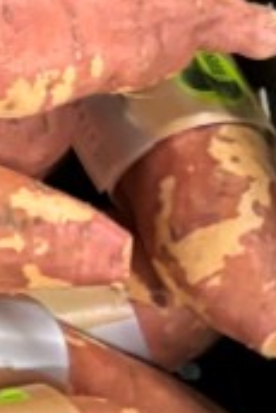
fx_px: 2594
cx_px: -1291
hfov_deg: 4.7
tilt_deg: -67.2
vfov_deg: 8.2
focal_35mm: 226
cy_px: -680
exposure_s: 1/50
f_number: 1.6
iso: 500
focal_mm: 5.96
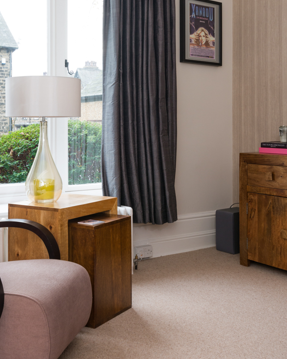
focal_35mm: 46
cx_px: 100
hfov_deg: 32.5
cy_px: 130
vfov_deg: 40.0
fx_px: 488
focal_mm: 30
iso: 400
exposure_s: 1/25
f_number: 9
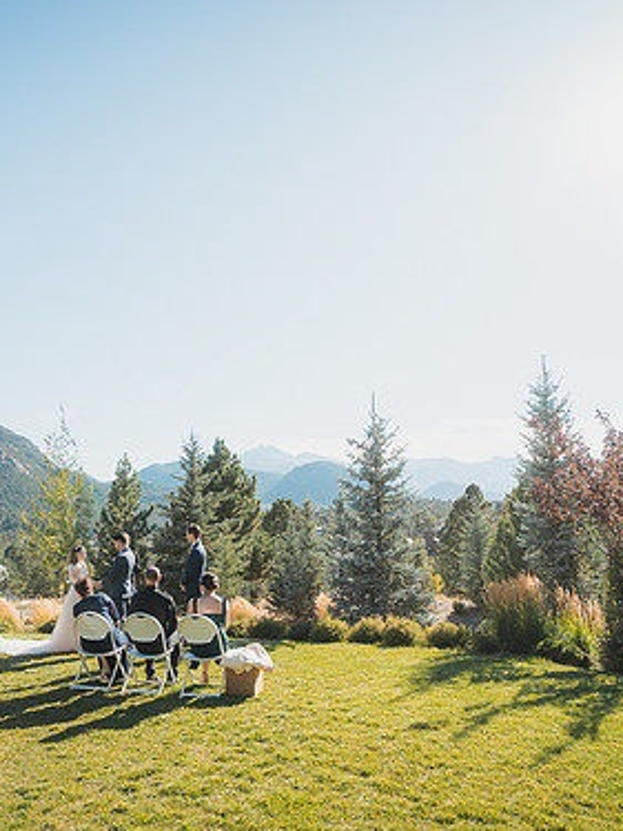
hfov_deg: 50.8
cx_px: 235
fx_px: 648
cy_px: 404
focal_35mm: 27
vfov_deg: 65.3
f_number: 2.8
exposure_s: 1/2000
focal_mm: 18
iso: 200
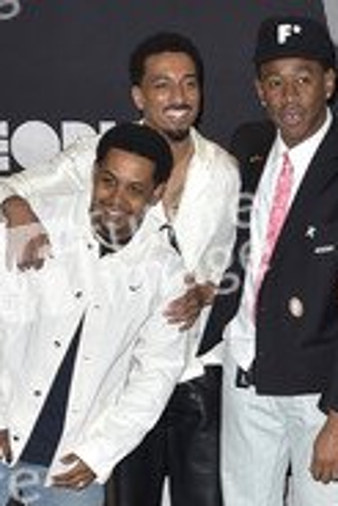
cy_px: 396
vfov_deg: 26.9
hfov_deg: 18.4
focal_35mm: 74
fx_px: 1040
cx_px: 210
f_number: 6.3
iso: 500
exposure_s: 1/250
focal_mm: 34
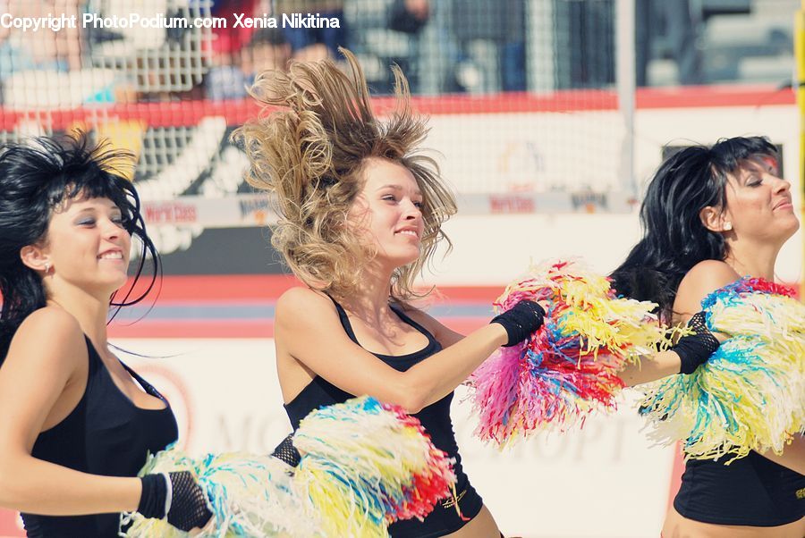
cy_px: 269
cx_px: 402
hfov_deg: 7.6
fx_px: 6043
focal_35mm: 270
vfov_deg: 5.1
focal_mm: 180
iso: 100
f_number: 5.3
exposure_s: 1/1000
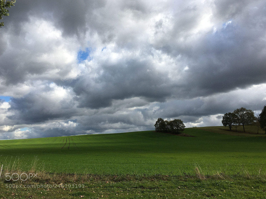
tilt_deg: +11.4
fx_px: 231
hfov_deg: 60.0
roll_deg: +0.7
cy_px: 97
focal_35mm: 30
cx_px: 132
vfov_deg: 46.8
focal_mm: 4.15
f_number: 2.2
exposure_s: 1/1570
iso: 25
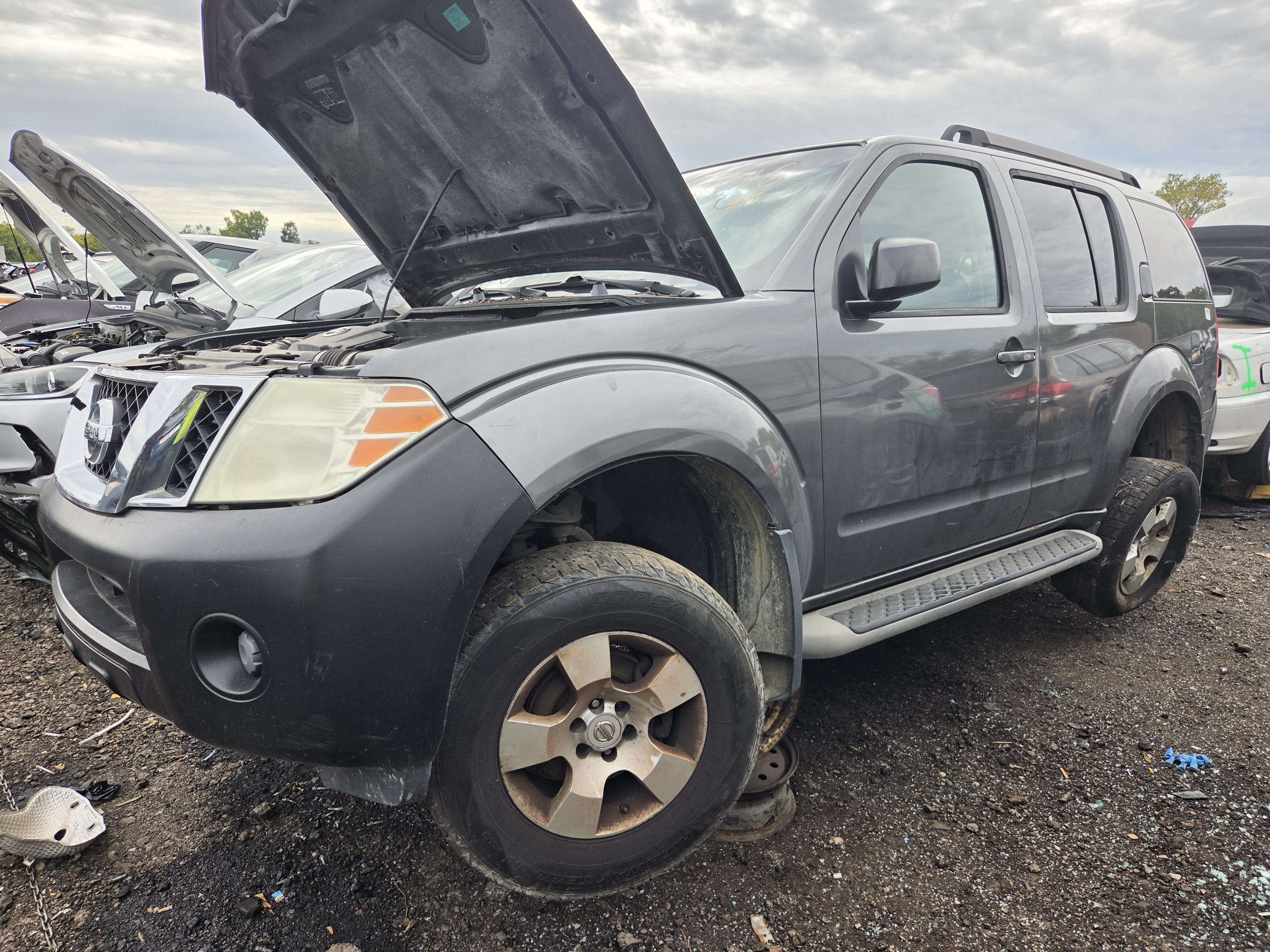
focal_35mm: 23
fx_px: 844
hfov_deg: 73.9
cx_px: 635
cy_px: 476
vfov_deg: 58.9
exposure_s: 1/3336
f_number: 1.8
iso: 80
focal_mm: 5.4
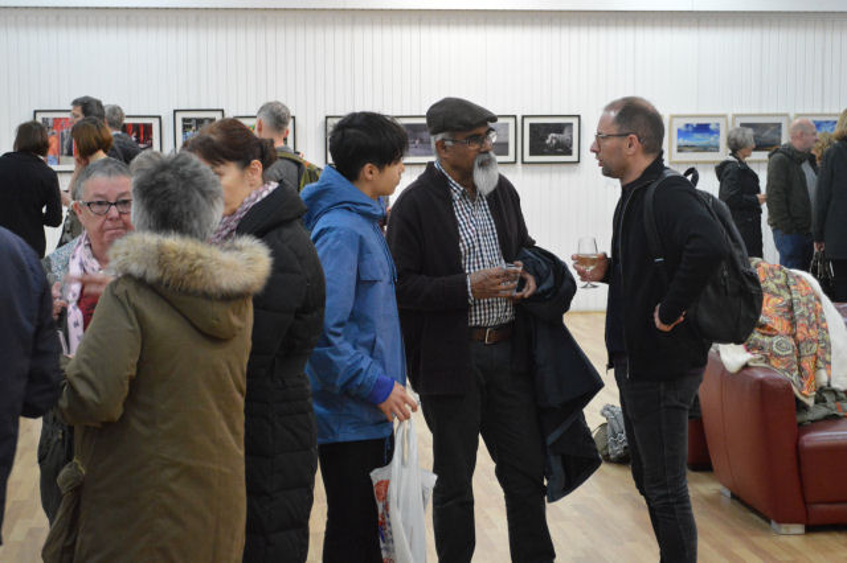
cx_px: 424
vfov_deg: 21.5
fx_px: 1481
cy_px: 282
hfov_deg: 31.9
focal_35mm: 63
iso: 3200
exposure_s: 1/60
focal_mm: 42
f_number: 5.3
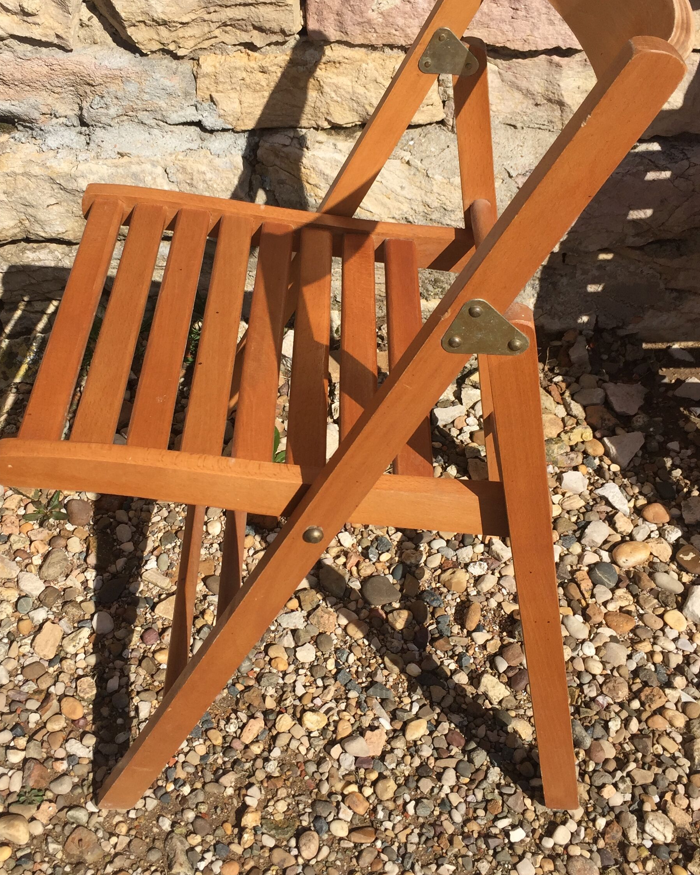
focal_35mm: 41
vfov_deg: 44.8
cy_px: 416
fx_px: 1062
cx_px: 308
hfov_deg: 36.4
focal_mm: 4.15
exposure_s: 1/2825
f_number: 2.2
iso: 32
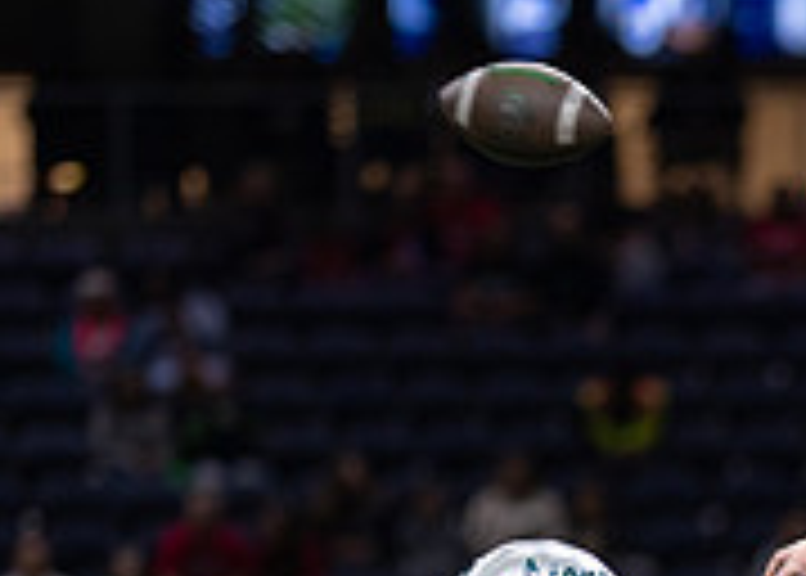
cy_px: 839
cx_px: 913
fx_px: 12343
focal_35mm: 539
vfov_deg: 2.7
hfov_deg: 3.7
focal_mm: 135
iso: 1000
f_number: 1.8
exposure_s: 1/1250
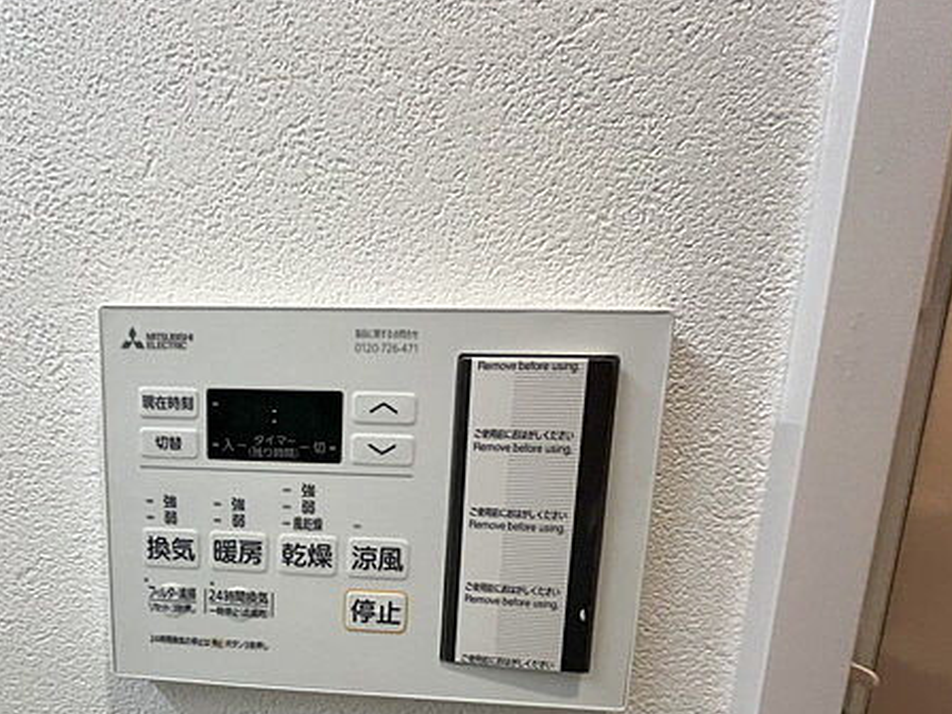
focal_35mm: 20
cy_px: 499
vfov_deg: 63.6
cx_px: 329
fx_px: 550
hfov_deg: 79.5
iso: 250
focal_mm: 1.54
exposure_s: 1/120
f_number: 2.4
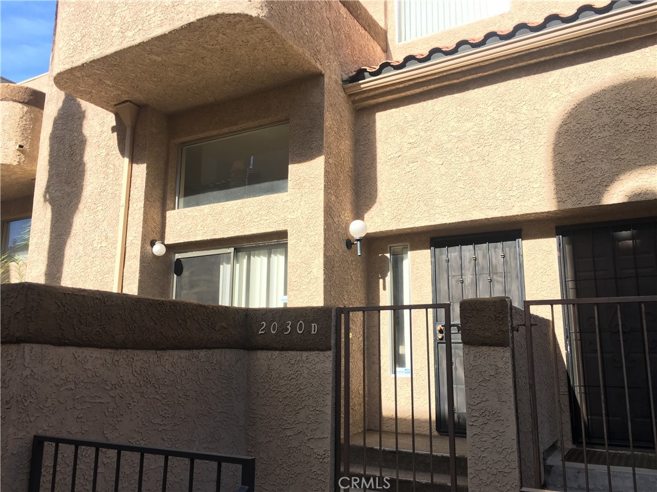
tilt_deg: +11.4
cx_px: 328
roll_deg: +0.6
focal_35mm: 29
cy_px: 246
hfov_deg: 61.7
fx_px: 550
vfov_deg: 48.2
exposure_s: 1/516
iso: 25
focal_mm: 4.15
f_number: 2.2
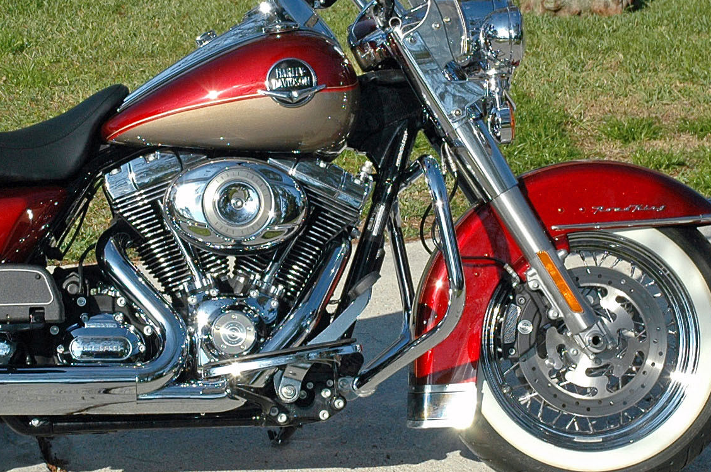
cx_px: 220
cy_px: 242
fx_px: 2684
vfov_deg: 10.1
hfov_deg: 15.1
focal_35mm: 136
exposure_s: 1/500
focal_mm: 34
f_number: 9.5
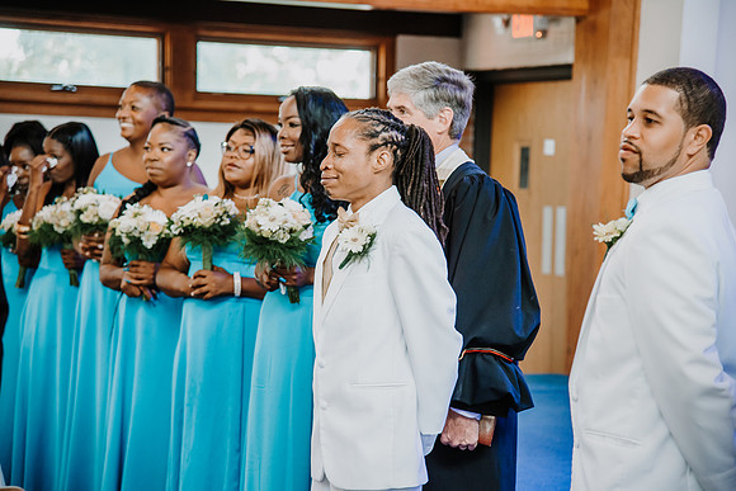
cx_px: 368
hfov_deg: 20.4
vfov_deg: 13.7
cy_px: 246
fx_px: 2045
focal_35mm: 100
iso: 1250
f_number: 4
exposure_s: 1/125
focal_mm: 100
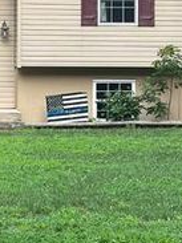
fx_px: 1228
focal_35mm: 175
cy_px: 34
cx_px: 24
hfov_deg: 8.4
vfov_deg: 11.2
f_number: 1.78
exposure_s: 1/619
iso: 80
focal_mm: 6.86
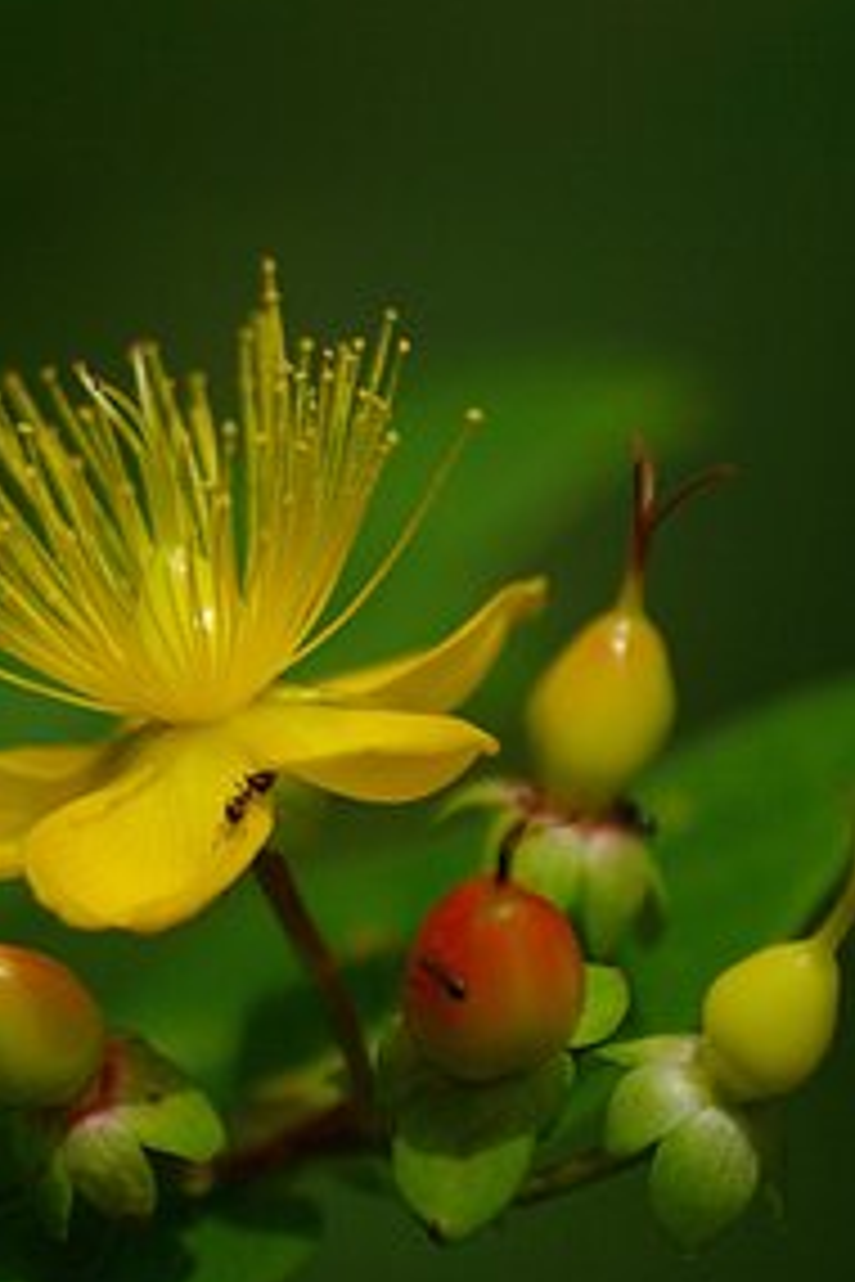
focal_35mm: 486
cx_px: 68
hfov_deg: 2.8
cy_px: 729
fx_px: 17312
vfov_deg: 4.2
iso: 400
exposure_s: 1/4000
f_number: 3.5
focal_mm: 180
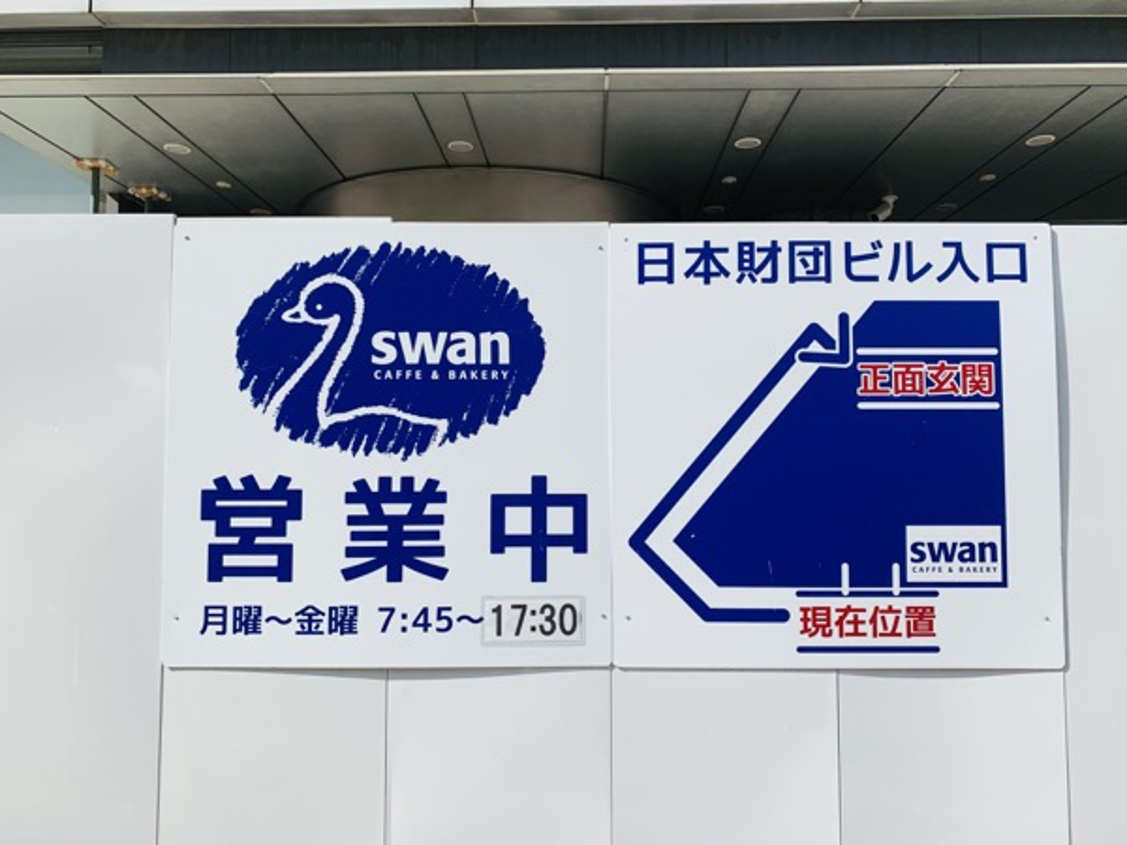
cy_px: 422
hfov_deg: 67.3
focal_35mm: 26
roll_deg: +0.5
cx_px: 564
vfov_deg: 53.1
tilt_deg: +3.8
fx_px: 846
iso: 25
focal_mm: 4.25
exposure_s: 1/2208
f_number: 1.8
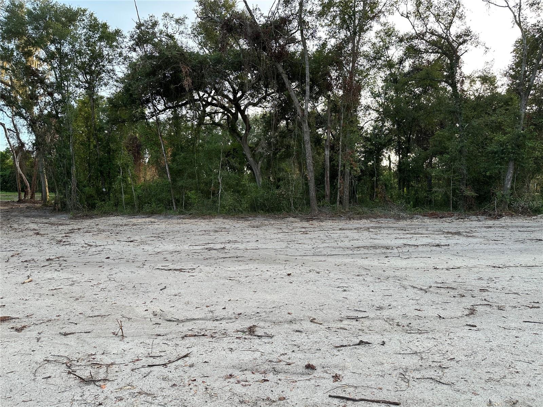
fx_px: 376
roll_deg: -0.2
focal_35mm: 24
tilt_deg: -2.0
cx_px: 272
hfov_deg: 71.6
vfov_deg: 56.8
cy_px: 204
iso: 80
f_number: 1.78
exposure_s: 1/335
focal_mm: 6.86
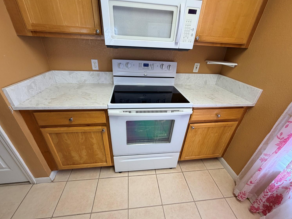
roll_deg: -3.1
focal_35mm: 15
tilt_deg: -30.2
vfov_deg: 81.7
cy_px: 115
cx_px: 147
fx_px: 127
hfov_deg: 98.2
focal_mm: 2.22
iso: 160
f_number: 2.2
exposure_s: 1/120
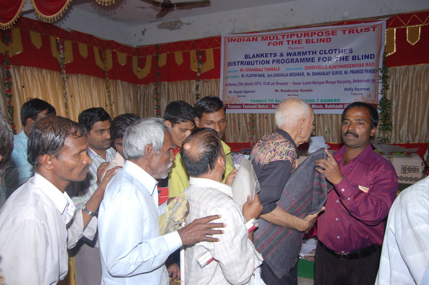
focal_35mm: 30
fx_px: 357
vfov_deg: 43.5
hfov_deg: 62.0
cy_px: 142
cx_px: 214
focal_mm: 20
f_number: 7.1
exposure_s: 1/125
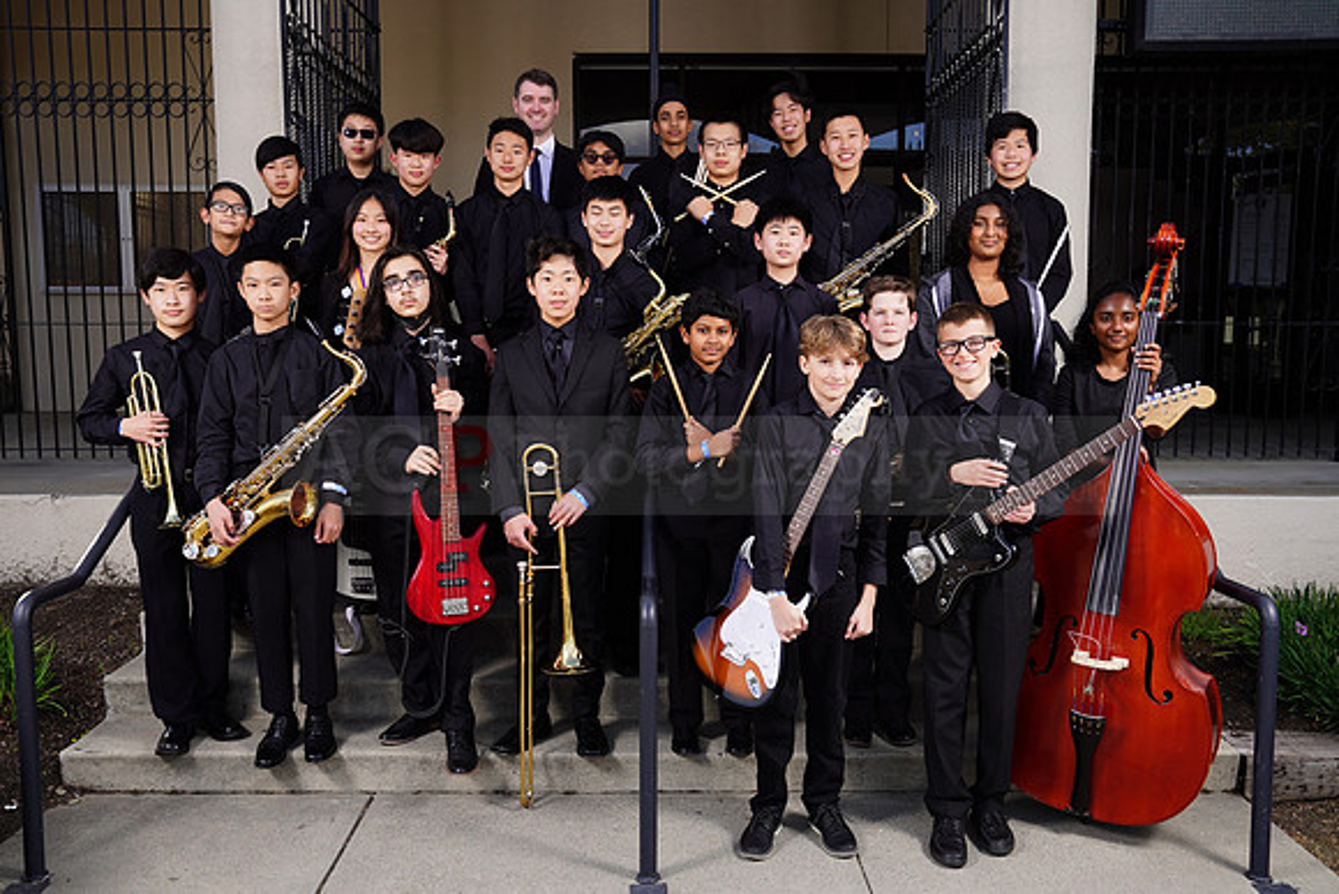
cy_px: 447
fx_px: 1116
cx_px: 670
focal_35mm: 30
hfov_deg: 61.9
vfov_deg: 43.6
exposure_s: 1/200
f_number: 6.3
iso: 100
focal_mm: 30
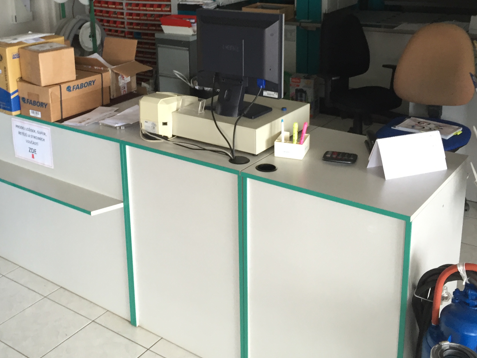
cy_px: 94
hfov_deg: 42.6
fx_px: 606
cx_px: 173
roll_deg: +2.9
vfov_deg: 32.3
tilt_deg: -13.1
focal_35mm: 44
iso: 50
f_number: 2.2
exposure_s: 1/33
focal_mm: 4.15
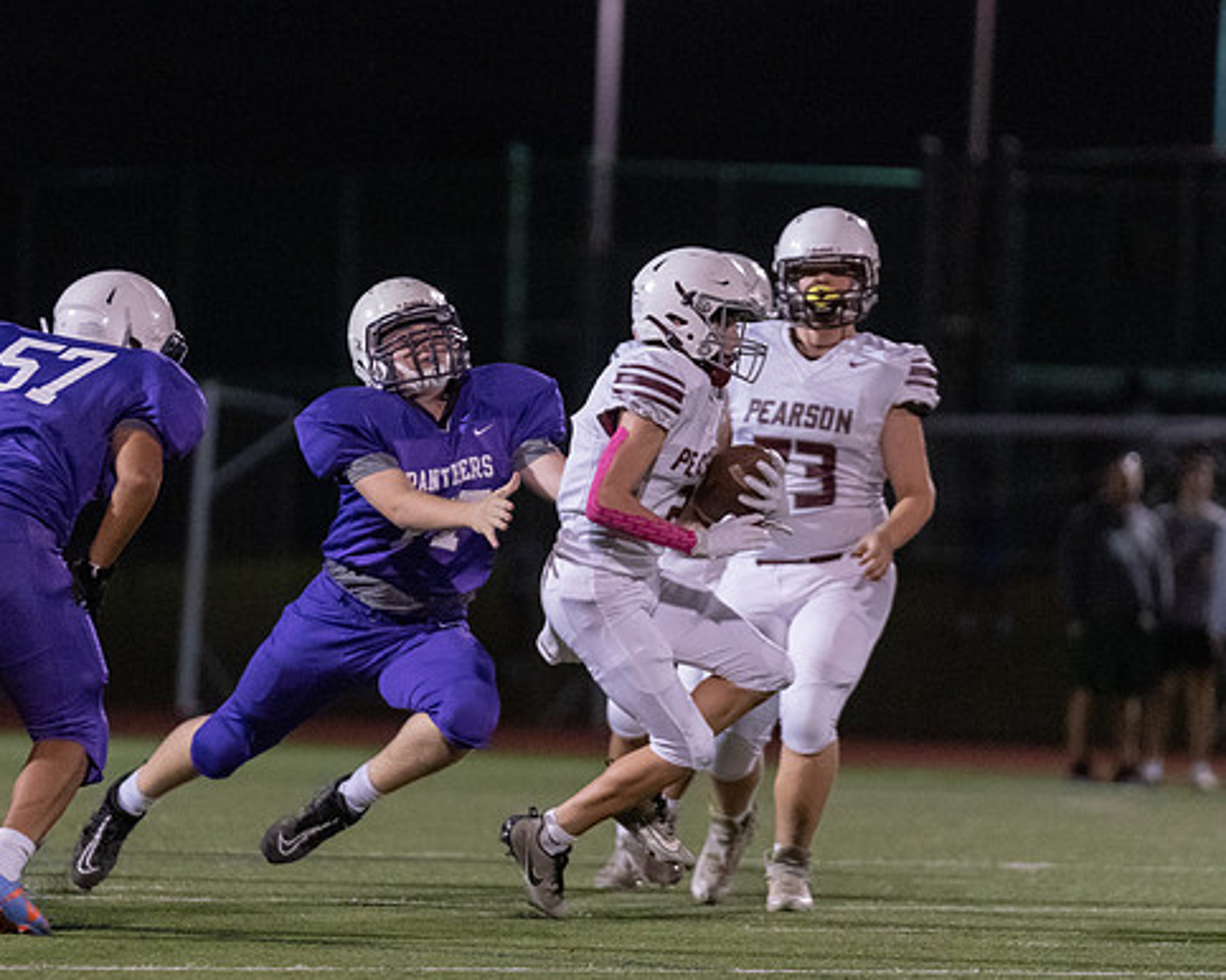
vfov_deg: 4.0
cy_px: 494
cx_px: 530
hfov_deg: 5.0
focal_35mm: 385
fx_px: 13964
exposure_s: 1/1250
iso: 5000
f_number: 2.8
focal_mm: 200
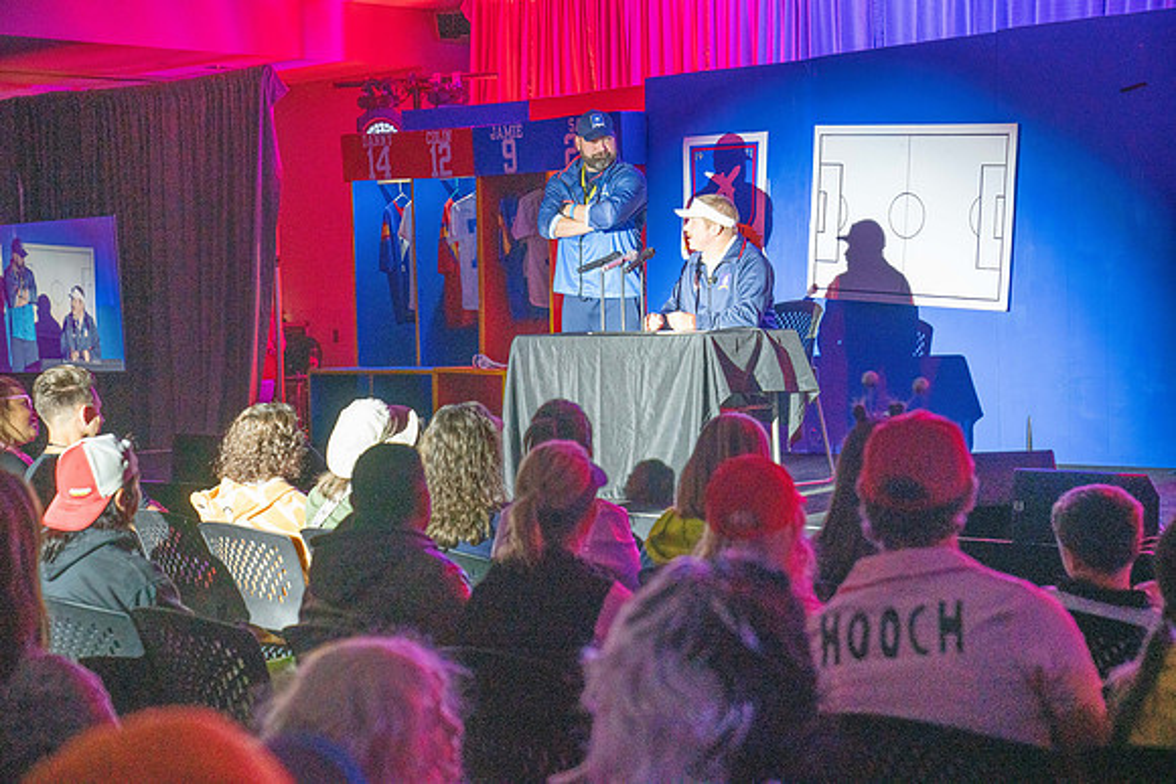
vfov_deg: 19.5
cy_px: 392
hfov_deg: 28.8
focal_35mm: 70
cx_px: 588
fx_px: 2287
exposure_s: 1/200
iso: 4000
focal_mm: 70
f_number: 4.5
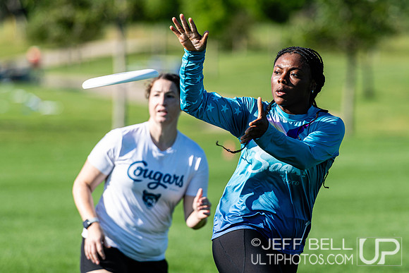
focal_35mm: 365
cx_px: 249
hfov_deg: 5.6
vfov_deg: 3.8
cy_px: 129
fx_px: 4147
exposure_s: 1/1000
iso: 100
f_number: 3.2
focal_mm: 200
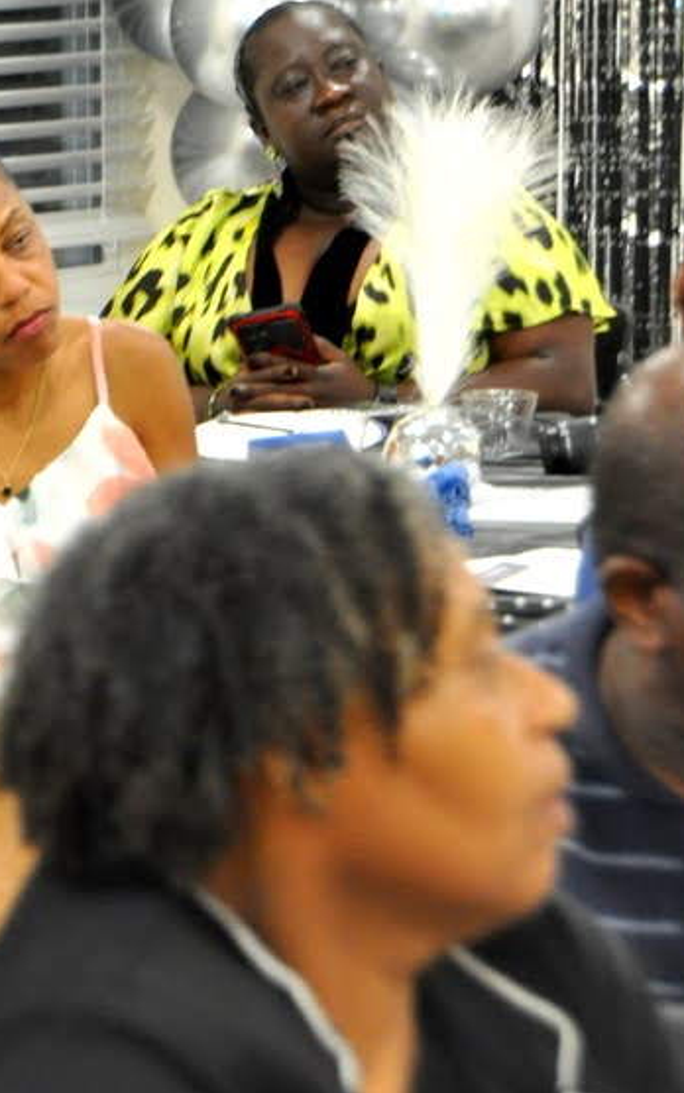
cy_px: 355
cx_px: -153
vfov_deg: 8.2
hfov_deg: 5.1
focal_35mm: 257
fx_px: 7657
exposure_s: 1/30
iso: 1000
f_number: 5.3
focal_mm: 78
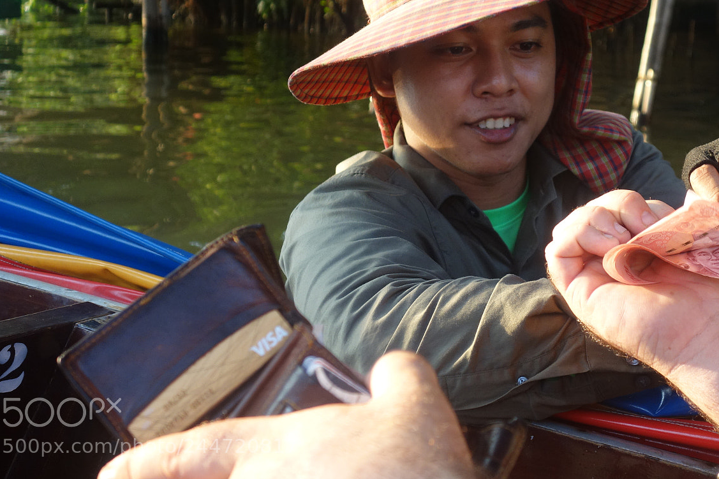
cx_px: 473
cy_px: 156
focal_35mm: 71
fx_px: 1418
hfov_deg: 28.3
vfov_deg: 19.1
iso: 320
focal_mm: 18.45
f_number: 3.5
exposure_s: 1/250
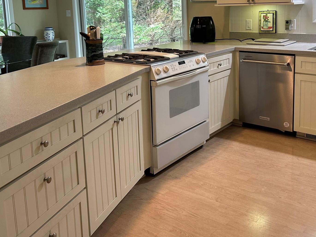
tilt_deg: -8.8
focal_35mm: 39
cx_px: 192
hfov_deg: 47.5
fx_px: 356
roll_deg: +1.7
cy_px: 63
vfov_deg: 36.1
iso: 125
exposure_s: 1/120
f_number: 1.5
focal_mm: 5.7
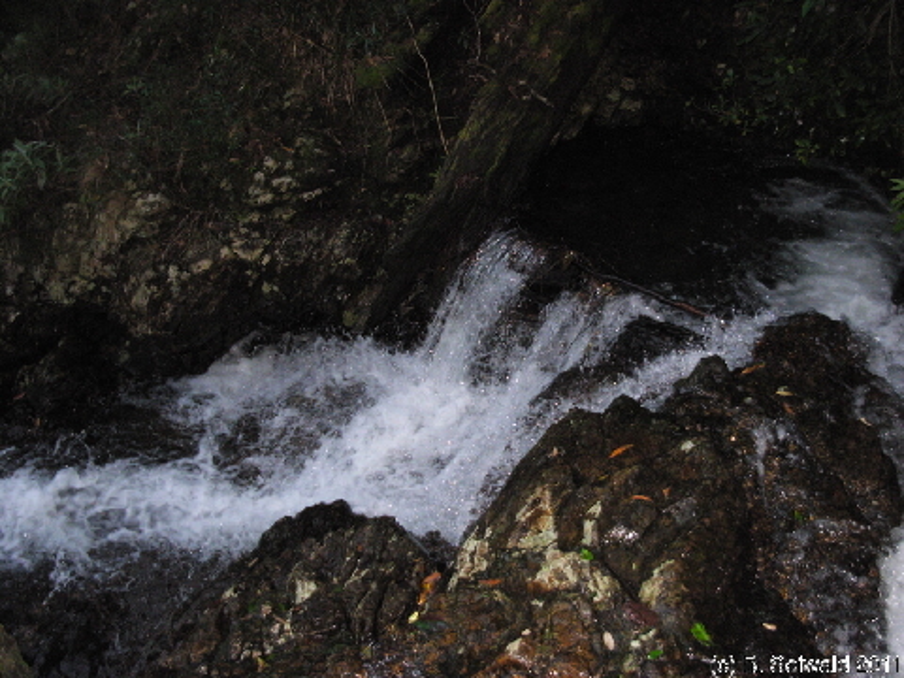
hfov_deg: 49.0
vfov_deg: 37.7
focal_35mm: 38
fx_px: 992
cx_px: 452
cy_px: 339
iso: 400
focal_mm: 6.3
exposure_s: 1/114
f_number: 2.9
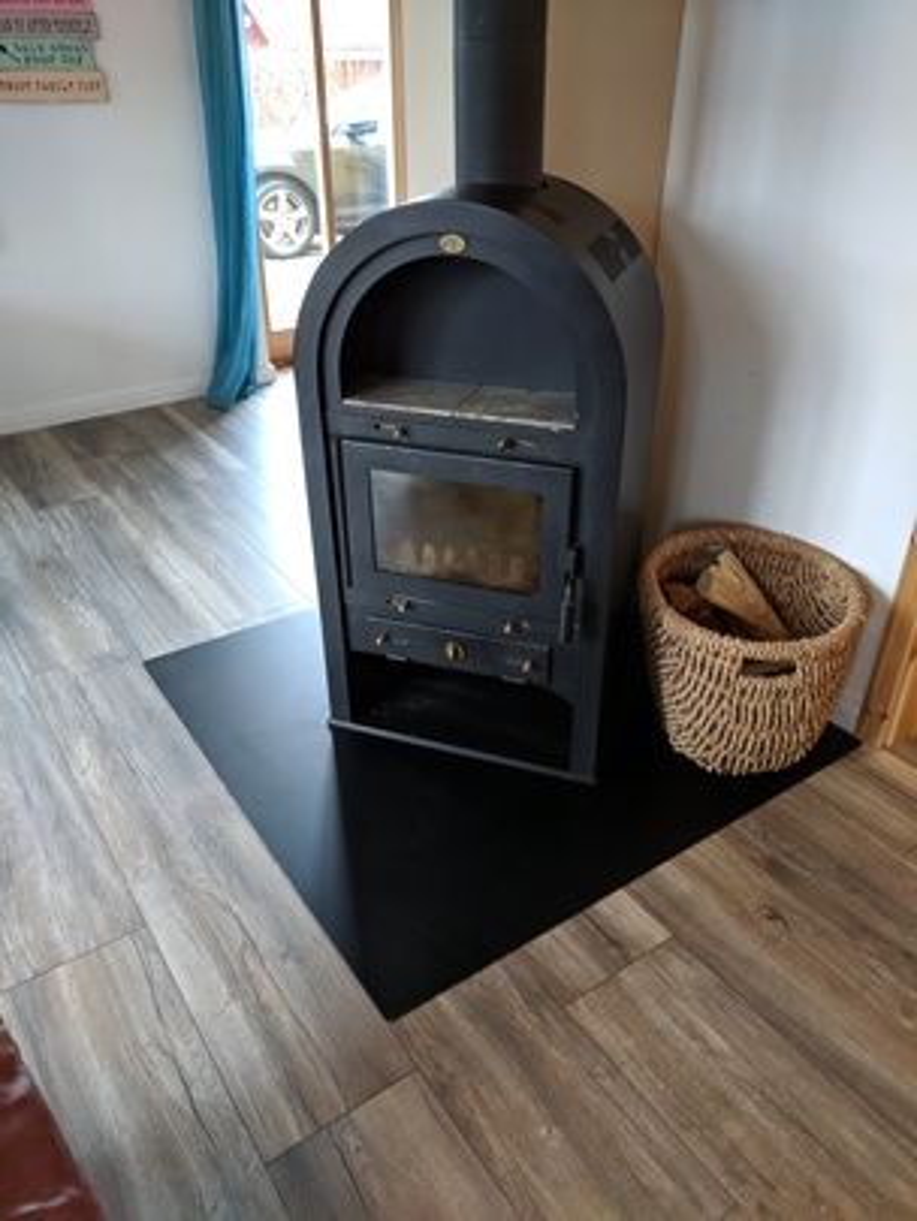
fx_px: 918
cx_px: 458
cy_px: 610
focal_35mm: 26
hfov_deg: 53.1
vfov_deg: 67.3
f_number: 2
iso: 675
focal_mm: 4.67
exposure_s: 1/50
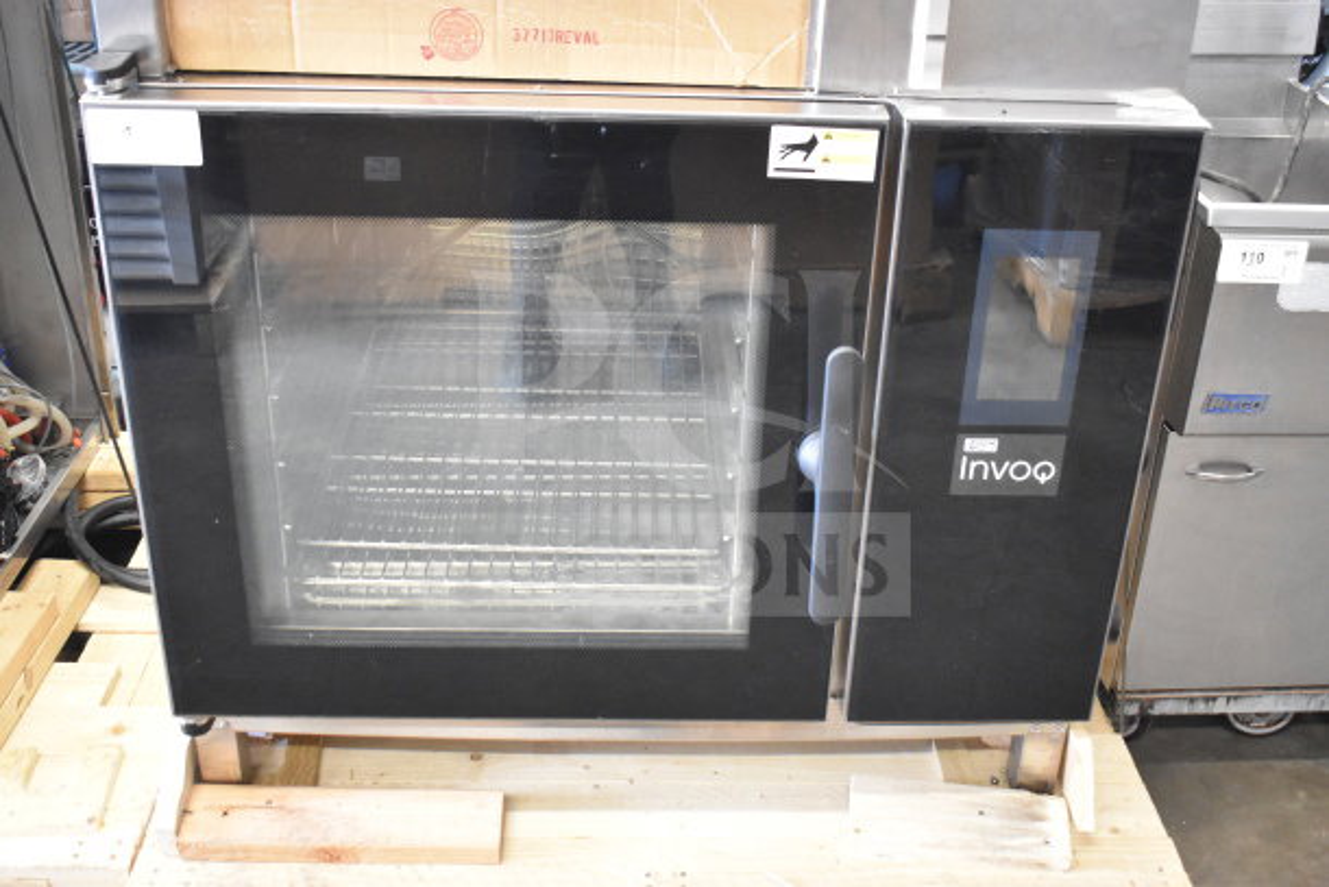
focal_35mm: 39
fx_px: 1440
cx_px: 664
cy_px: 444
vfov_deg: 34.2
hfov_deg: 49.5
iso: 6400
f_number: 4.5
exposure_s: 1/80
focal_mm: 26
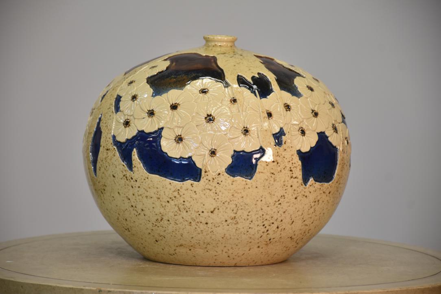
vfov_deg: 7.0
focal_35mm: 195
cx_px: 220
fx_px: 2389
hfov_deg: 10.5
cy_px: 147
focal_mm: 130
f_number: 5.6
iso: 400
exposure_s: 1/40
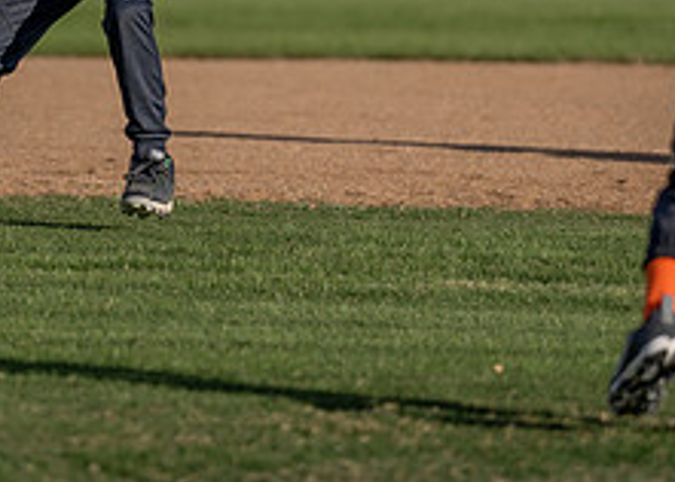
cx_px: 120
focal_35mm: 711
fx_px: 13634
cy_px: -85
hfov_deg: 2.8
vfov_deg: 2.0
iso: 100
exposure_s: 1/3200
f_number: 2.8
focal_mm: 200
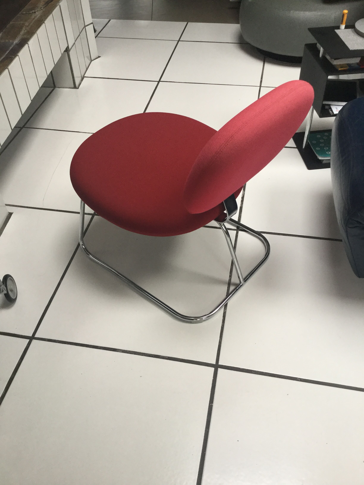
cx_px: 182
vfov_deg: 58.4
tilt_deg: -46.4
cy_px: 242
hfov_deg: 45.4
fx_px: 435
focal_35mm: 31
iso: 32
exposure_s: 1/33
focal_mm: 3.3
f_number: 2.4
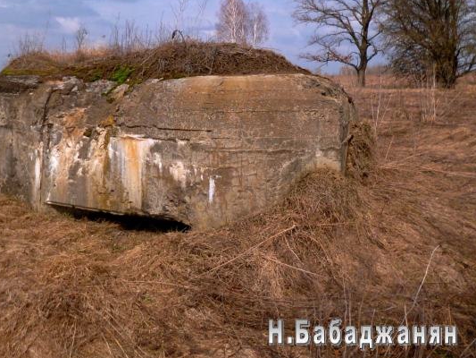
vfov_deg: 38.9
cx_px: 192
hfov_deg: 51.0
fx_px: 495
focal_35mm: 36
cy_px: 103
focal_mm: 4.3
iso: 100
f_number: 9
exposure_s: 1/200
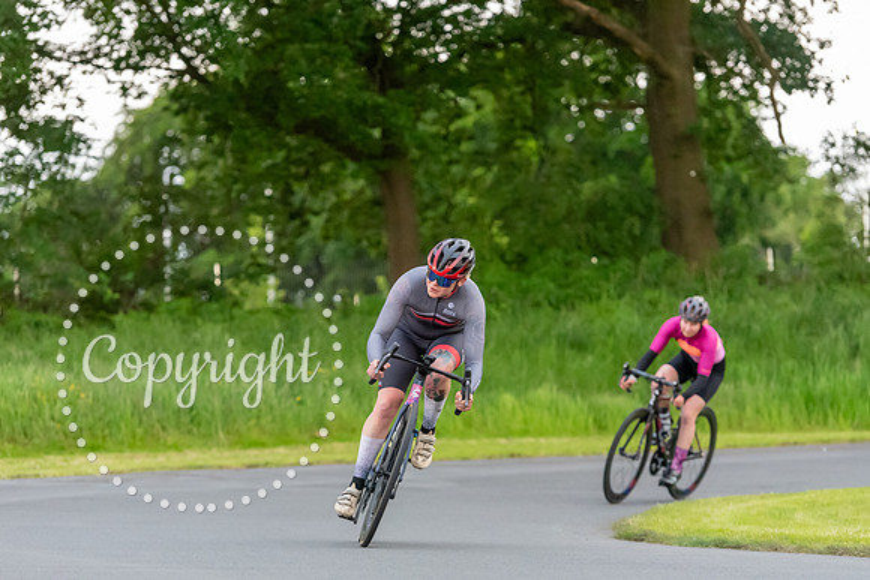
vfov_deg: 8.0
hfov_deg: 12.0
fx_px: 4135
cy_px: 290
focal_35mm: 171
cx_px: 435
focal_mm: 165
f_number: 4
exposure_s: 1/640
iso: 7200
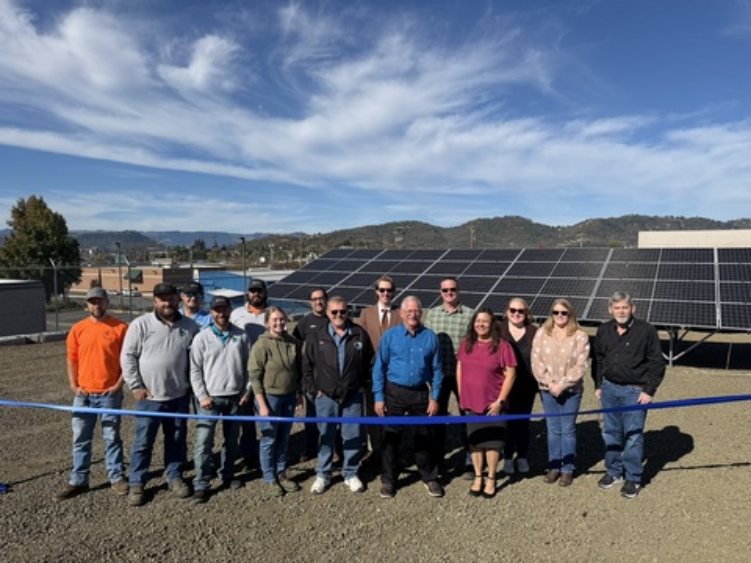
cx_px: 376
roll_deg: -0.7
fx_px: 521
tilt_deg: -3.1
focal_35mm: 24
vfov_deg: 56.8
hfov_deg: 71.6
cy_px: 282
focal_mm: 6.76
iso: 80
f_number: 1.78
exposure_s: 1/6173
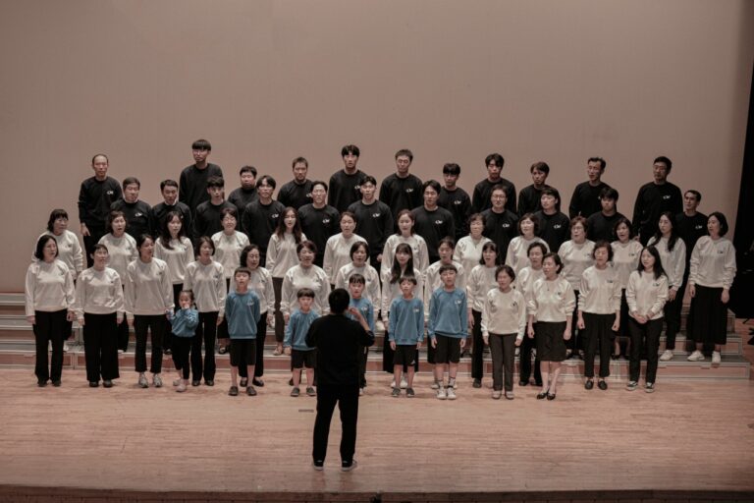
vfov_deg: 15.2
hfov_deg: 22.6
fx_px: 1885
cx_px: 377
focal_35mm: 90
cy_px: 252
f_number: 2.8
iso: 800
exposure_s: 1/250
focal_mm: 90
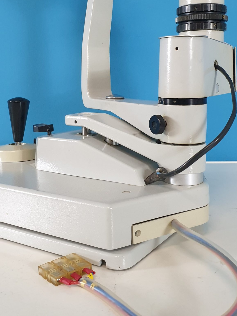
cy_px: 109
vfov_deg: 43.3
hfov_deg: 33.6
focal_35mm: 43
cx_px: 118
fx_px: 393
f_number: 2.4
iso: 320
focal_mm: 4.3
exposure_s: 1/50
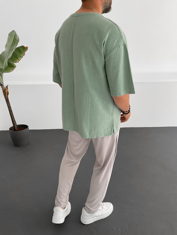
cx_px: 88
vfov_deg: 61.7
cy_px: 118
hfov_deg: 48.2
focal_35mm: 29
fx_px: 198
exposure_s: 1/120
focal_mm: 3
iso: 25
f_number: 1.8
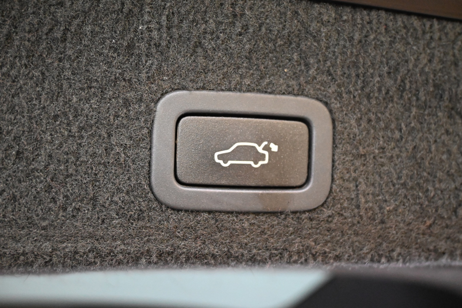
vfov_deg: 31.9
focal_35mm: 42
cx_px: 231
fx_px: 539
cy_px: 154
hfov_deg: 46.4
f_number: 4.5
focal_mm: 28
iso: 6400
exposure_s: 1/50
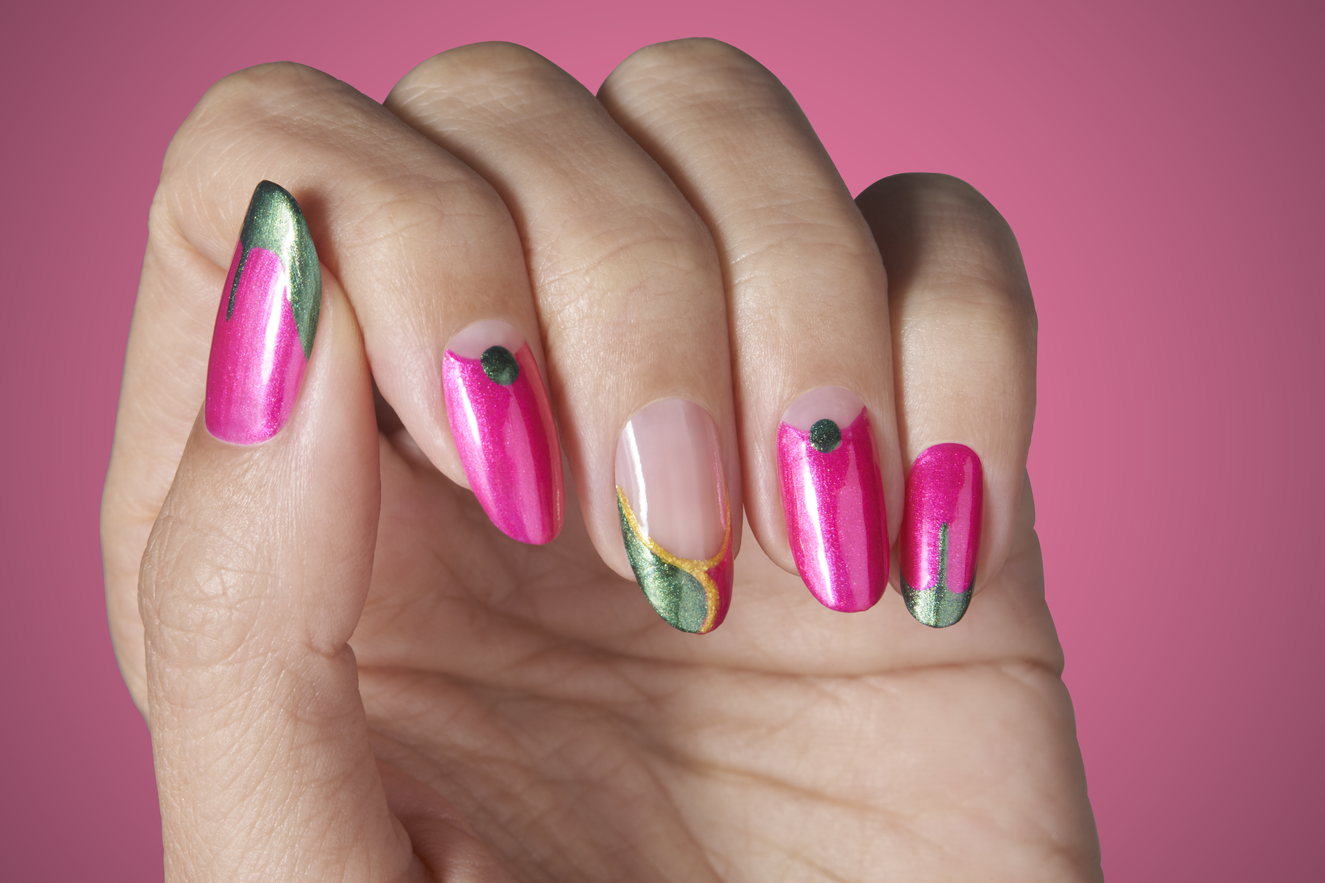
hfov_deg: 9.7
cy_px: 442
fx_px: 7802
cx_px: 662
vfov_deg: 6.5
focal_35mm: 212
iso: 320
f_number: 18
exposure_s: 1/200
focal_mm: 212
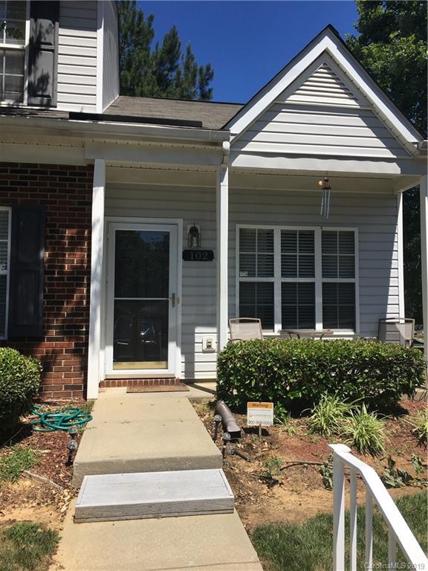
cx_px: 214
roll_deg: -1.5
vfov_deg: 61.7
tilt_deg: +3.6
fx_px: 478
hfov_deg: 48.2
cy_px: 286
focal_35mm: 29
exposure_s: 1/2262
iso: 25
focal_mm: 4.15
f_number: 2.2
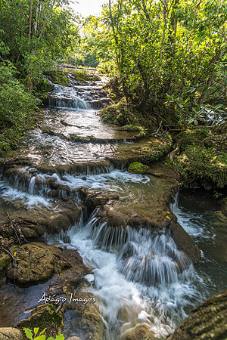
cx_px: 114
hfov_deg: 47.9
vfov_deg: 67.4
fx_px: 255
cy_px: 170
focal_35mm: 27
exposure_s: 1/8
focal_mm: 18
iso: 100
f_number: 7.1
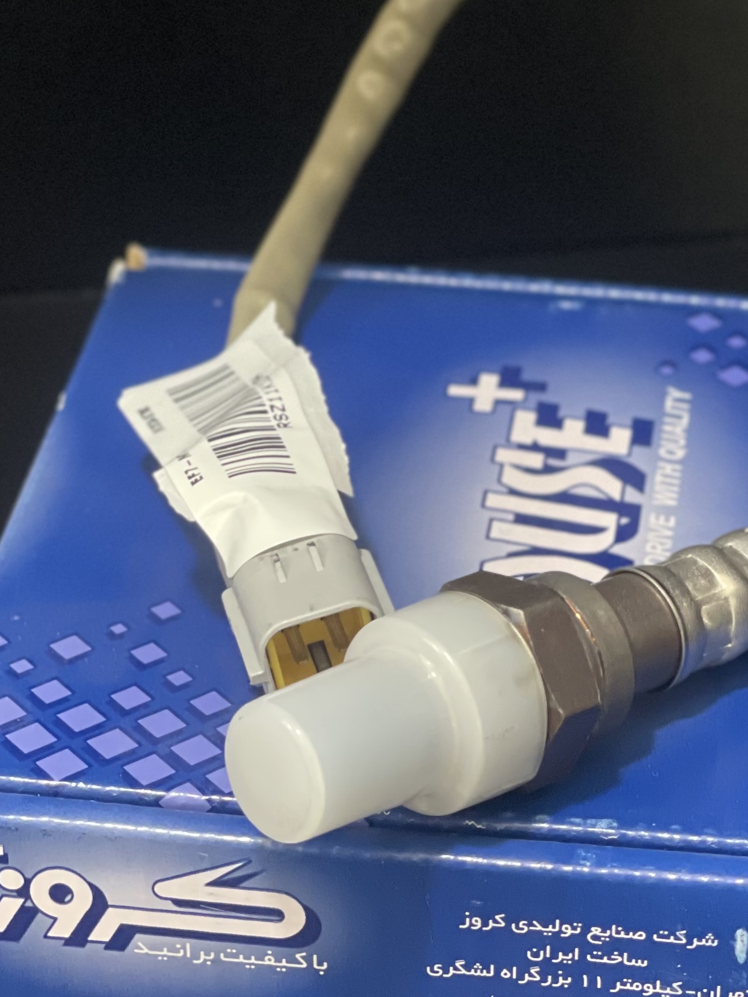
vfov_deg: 15.2
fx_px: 3745
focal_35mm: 130
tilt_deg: -30.0
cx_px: 518
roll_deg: -0.2
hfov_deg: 11.4
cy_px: 478
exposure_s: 1/40
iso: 250
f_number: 2.2
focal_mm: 7.5
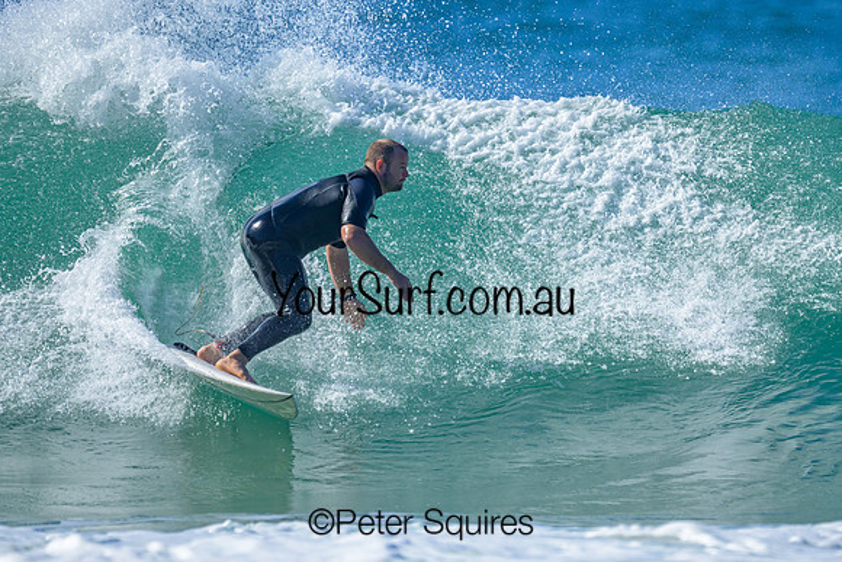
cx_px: 488
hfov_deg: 1.9
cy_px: 248
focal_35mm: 1072
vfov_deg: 1.3
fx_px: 25085
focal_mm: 800
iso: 280
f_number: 6.3
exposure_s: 1/2000
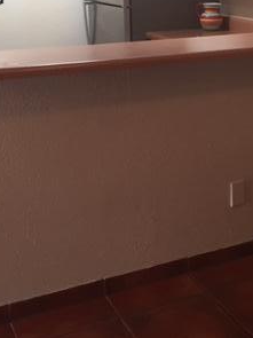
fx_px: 614
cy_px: 77
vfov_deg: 30.1
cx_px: 206
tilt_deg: -10.7
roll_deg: +0.3
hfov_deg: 22.9
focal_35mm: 63
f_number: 2.2
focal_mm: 4.15
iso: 100
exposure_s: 1/30
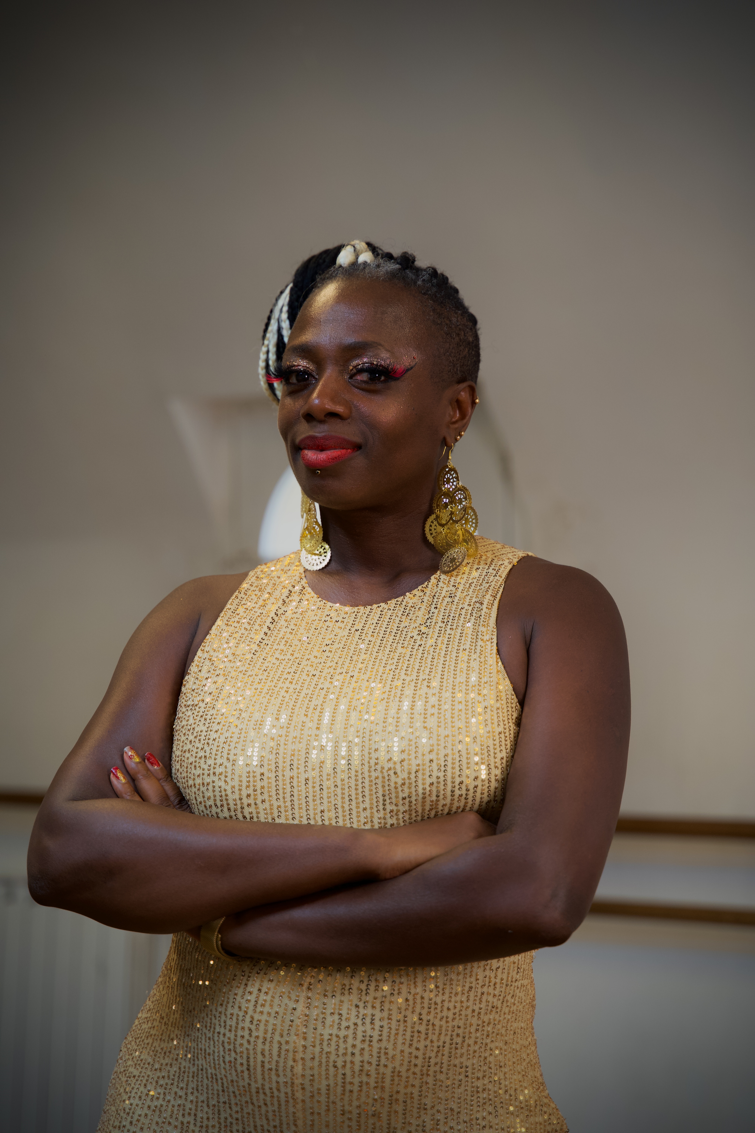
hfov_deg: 18.2
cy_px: 566
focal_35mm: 75
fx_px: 2359
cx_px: 378
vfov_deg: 27.0
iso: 800
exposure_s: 1/160
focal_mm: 75
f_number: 3.5
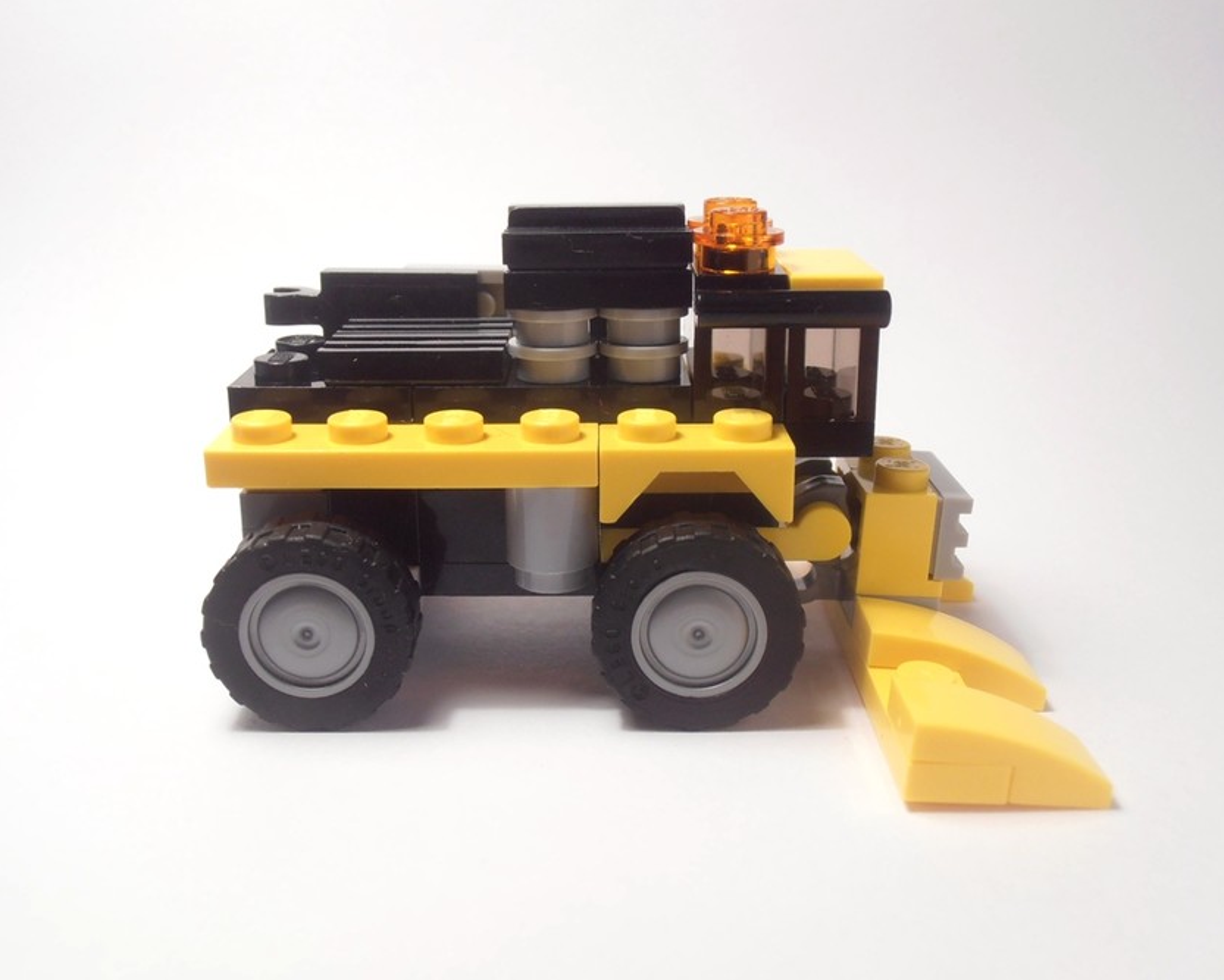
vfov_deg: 38.2
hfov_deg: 46.8
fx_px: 1413
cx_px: 610
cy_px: 490
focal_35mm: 39
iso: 80
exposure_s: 1/40
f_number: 3.9
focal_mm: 6.61
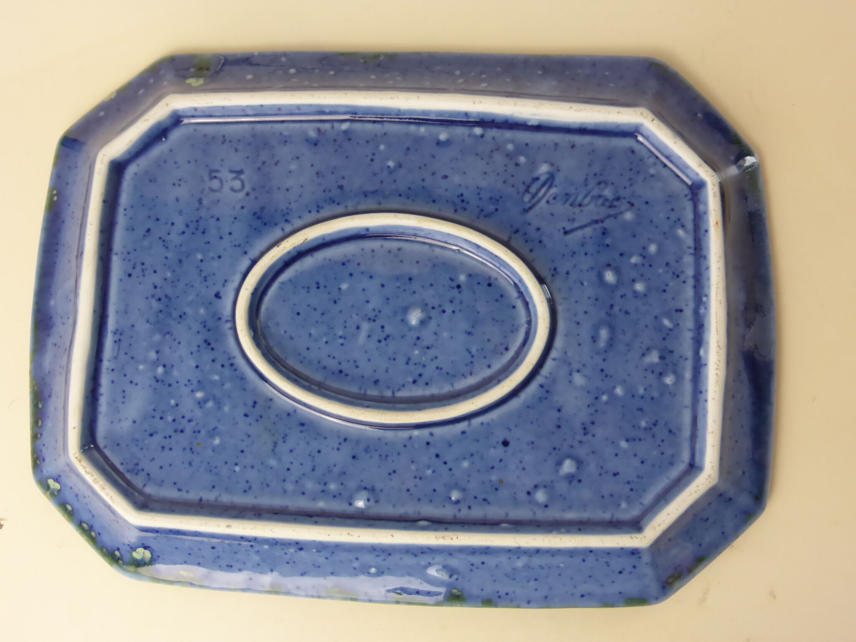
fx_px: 964
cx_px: 428
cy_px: 321
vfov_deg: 36.8
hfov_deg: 47.9
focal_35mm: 39
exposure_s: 1/60
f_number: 3.9
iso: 400
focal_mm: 6.9
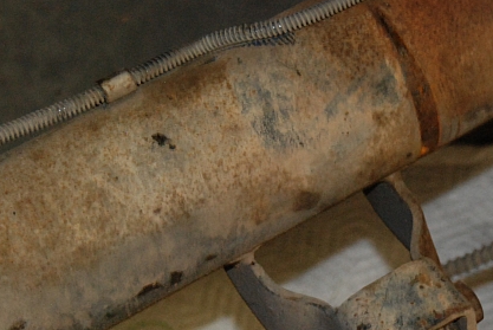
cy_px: 247
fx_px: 2441
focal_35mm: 178
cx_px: 411
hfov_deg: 11.5
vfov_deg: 7.7
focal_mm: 55
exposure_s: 1/20
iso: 1000
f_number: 5.3
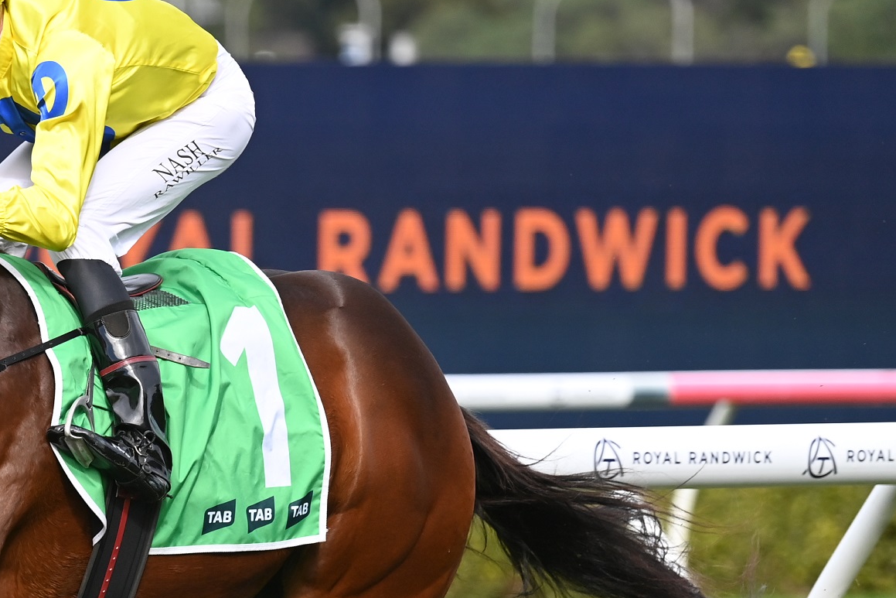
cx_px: 90
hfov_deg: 3.3
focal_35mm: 627
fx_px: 15606
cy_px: 492
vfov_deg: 2.2
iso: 1000
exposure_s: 1/2000
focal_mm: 290
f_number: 5.6
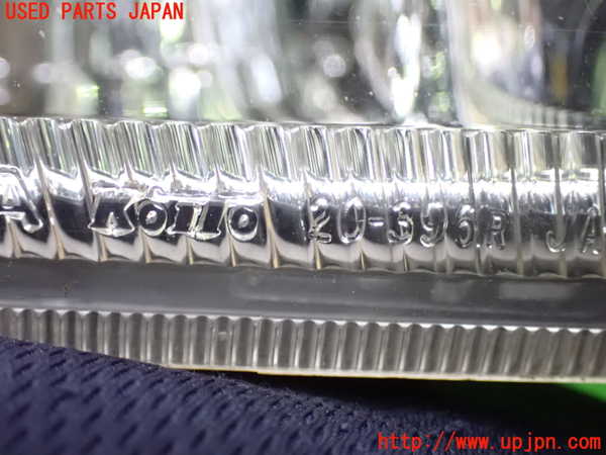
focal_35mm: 47
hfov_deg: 40.4
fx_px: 823
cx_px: 303
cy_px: 228
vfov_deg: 30.9
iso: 1600
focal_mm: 8.4
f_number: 3.1
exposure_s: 1/40
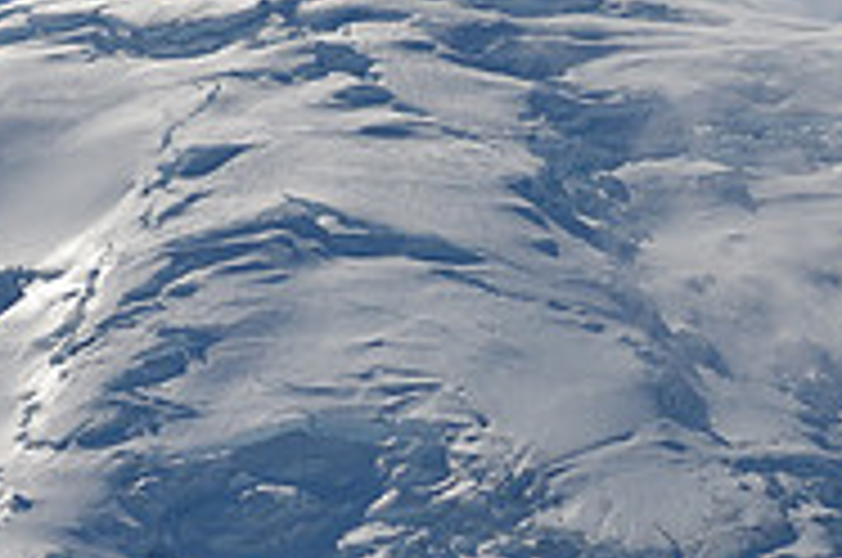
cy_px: 410
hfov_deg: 5.4
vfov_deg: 3.6
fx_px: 8896
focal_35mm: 381
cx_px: 486
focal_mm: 82
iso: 110
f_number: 8
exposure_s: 1/1000
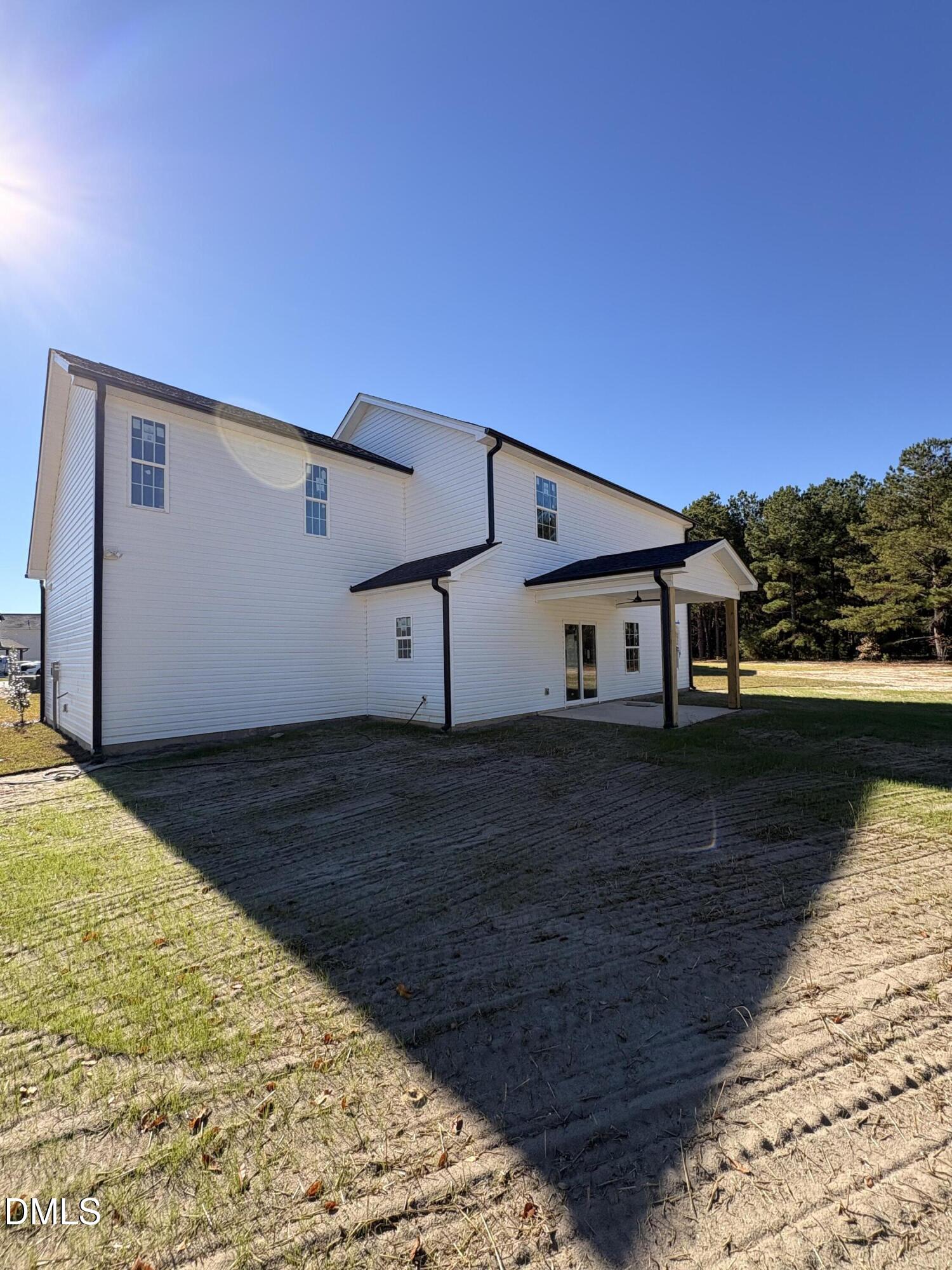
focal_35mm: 14
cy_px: 635
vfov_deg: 102.1
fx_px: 513
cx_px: 476
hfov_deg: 85.7
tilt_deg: +2.3
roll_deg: +1.0
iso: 50
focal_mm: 2.22
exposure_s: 1/993
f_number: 2.2
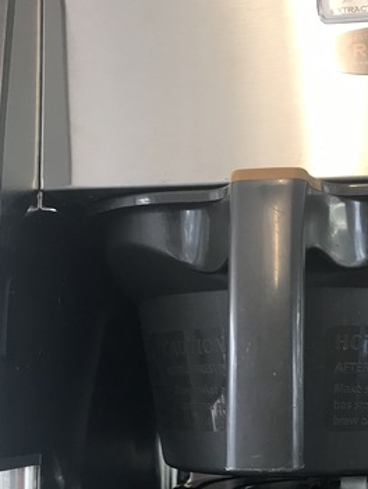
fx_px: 722
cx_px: 294
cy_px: 341
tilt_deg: +4.5
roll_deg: -0.1
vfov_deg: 36.9
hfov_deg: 28.0
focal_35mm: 51
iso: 40
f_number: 1.8
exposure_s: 1/33
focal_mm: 3.99
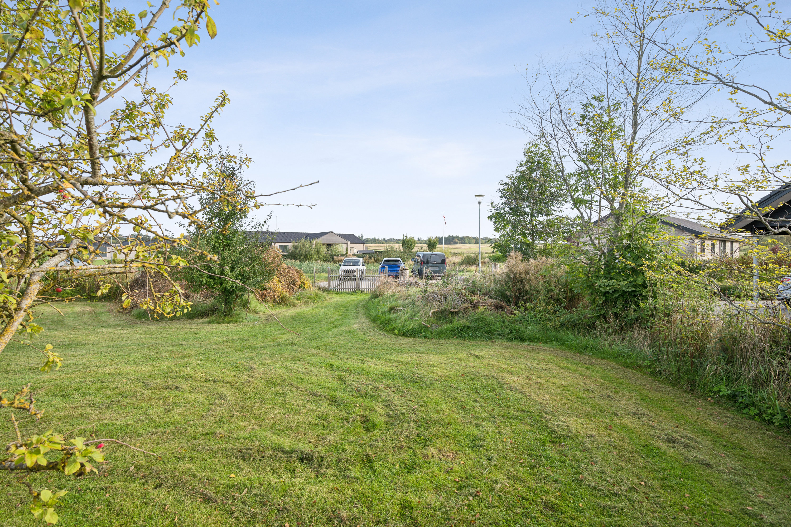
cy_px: 264
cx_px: 396
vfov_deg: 67.4
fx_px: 395
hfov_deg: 90.0
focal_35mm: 18
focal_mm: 18
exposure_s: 1/125
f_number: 6.3
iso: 100
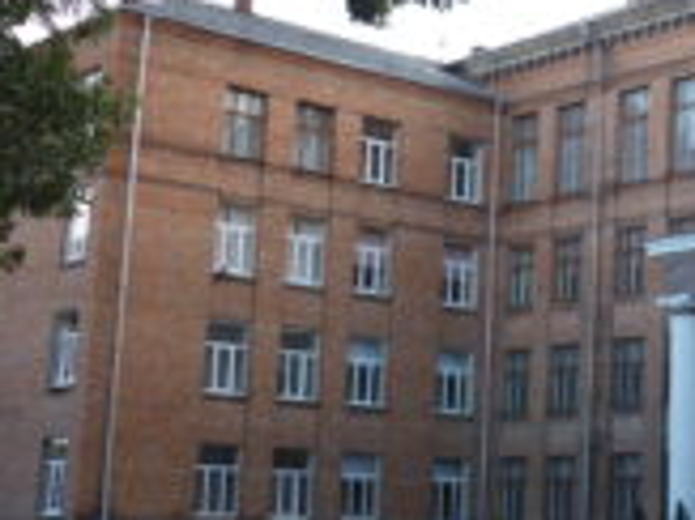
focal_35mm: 81
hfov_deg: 22.8
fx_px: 1625
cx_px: 750
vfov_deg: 18.1
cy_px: 141
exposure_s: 1/160
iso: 80
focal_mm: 5.5
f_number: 2.8
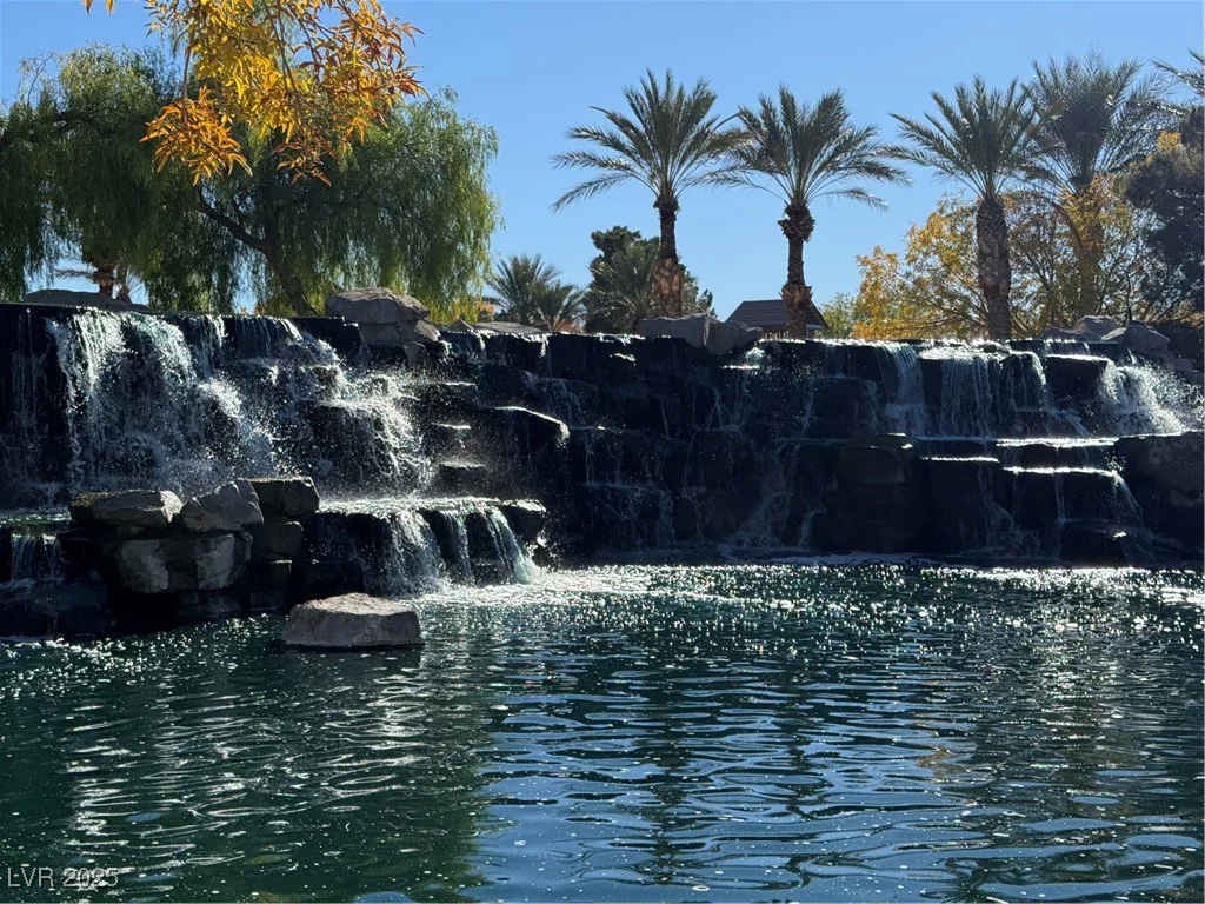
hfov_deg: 39.7
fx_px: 1671
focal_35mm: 48
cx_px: 602
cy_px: 452
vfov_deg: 30.3
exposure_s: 1/4587
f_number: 1.78
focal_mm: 6.76
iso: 64
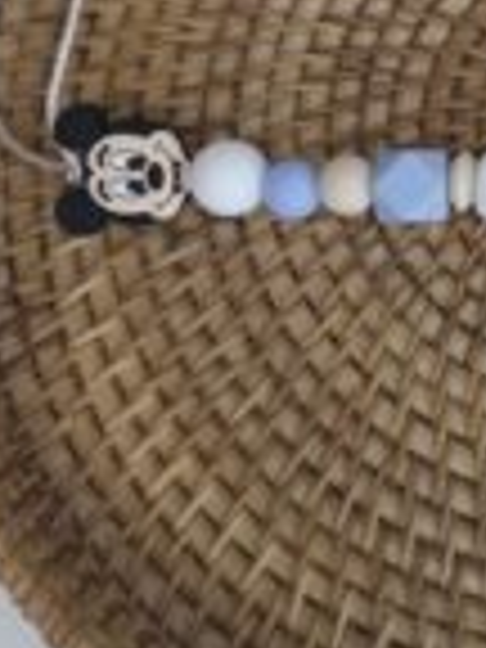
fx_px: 1198
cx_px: 621
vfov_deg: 29.8
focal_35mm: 64
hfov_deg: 21.0
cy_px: 162
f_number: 1.8
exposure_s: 1/100
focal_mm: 5.54
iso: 100
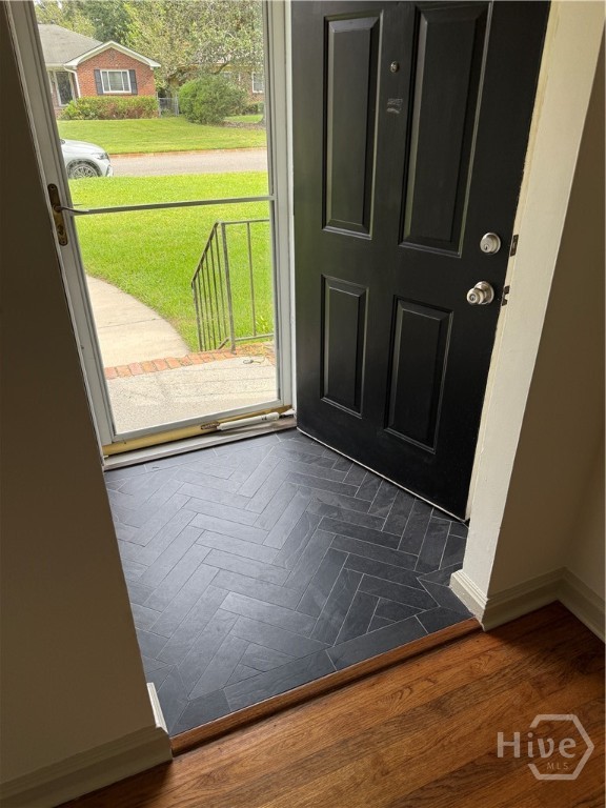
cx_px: 303
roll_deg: -0.7
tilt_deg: -29.2
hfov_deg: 56.8
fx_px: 560
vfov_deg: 71.6
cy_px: 404
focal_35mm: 24
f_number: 1.78
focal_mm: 6.76
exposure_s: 1/580
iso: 100
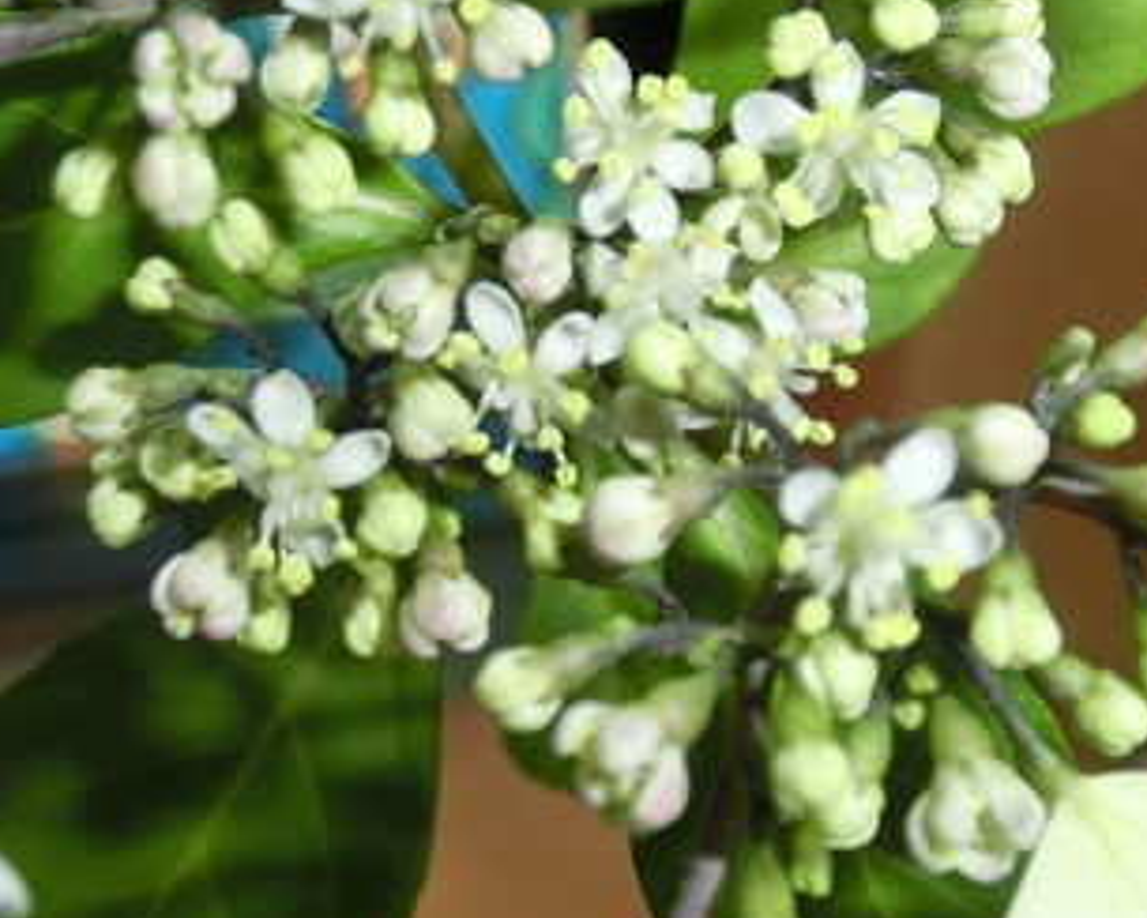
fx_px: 2037
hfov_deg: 31.4
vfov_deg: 25.4
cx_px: 589
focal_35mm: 60
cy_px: 514
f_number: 4.1
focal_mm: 6.5
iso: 200
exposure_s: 1/60
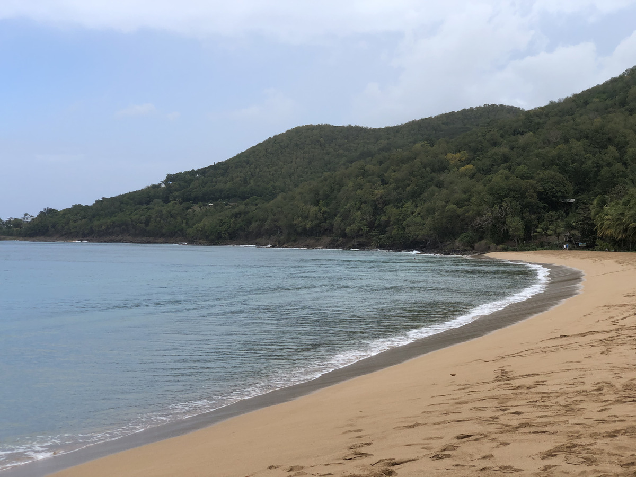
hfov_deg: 36.8
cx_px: 318
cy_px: 238
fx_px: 955
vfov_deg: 28.0
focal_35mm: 52
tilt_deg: +0.6
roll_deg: -0.3
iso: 16
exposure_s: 1/1230
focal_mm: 6
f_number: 2.4
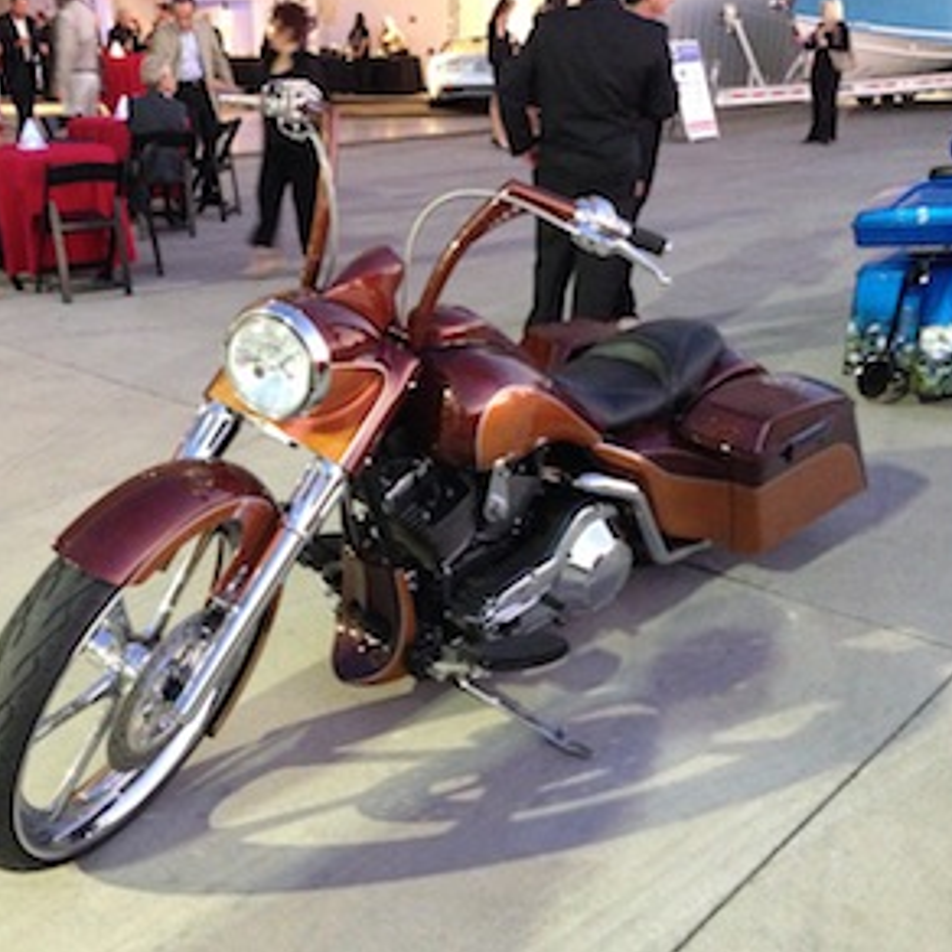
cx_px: 388
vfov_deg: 41.9
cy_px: 476
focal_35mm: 40
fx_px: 1245
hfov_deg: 41.7
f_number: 2.4
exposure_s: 1/15
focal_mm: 4.13
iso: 500
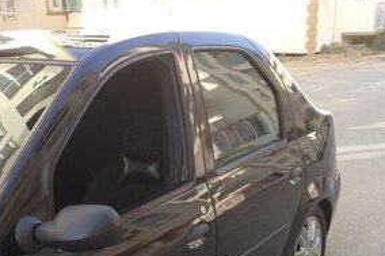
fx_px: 641
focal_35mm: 60
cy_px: 298
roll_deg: +2.5
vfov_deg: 21.2
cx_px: 175
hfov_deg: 33.4
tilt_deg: -23.6
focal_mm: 4.12
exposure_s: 1/254
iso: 50
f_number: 2.4
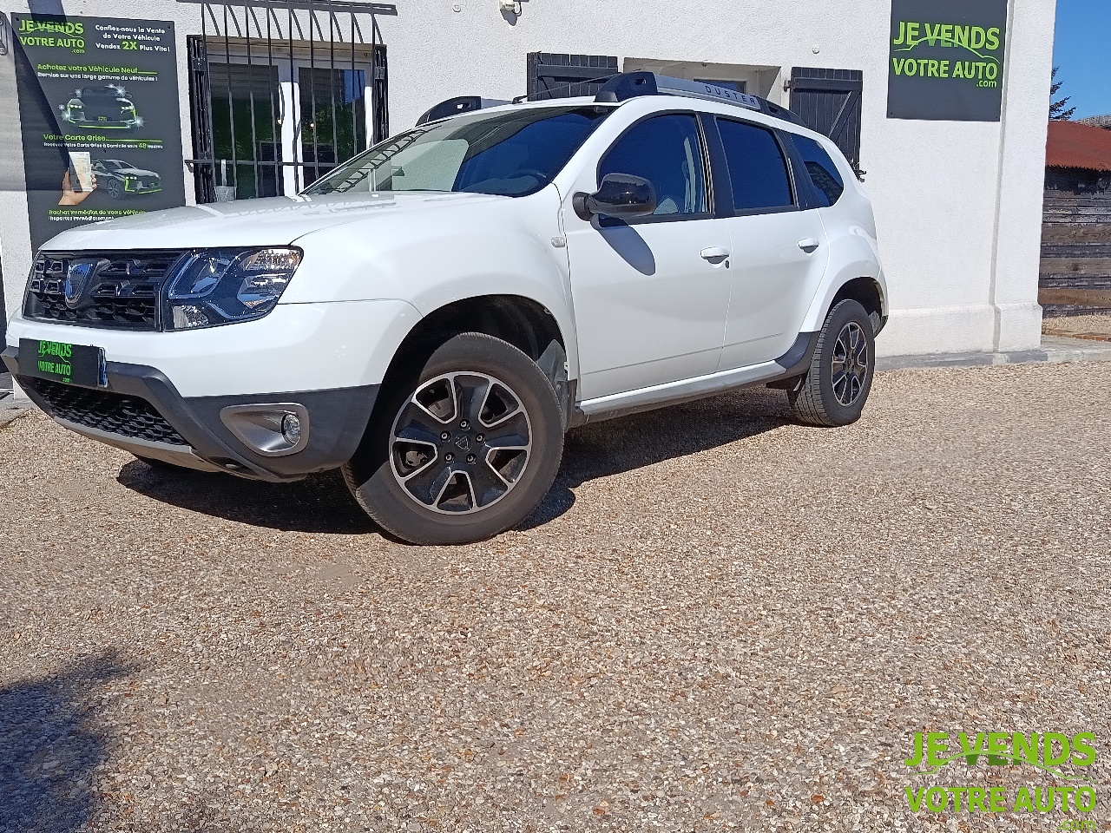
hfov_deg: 61.7
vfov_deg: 48.2
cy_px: 416
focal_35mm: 29
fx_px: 931
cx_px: 556
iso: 52
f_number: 1.7
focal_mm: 5.24
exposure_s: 1/1040
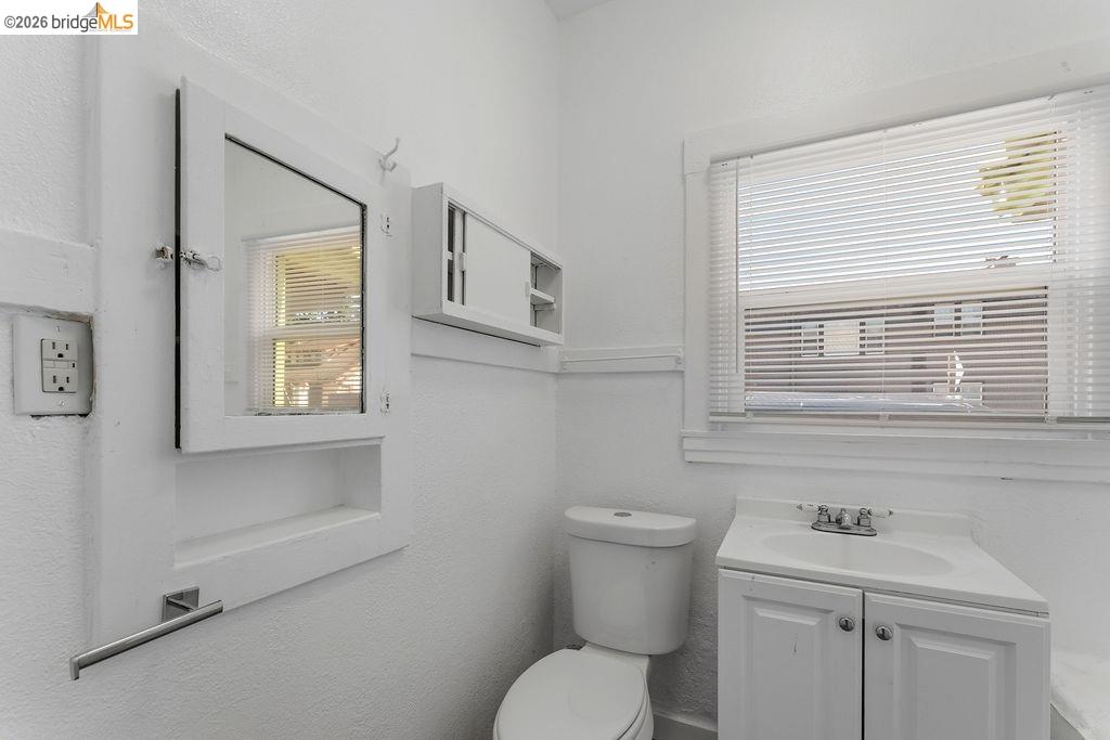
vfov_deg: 81.2
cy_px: 370
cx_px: 555
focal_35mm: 14
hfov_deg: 104.2
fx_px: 432
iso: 100
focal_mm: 14
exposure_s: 1/4
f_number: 9
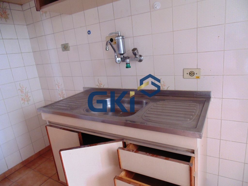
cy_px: 93
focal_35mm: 22
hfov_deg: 76.4
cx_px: 124
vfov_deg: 61.1
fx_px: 158
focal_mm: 4
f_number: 3.1
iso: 100
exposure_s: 1/30
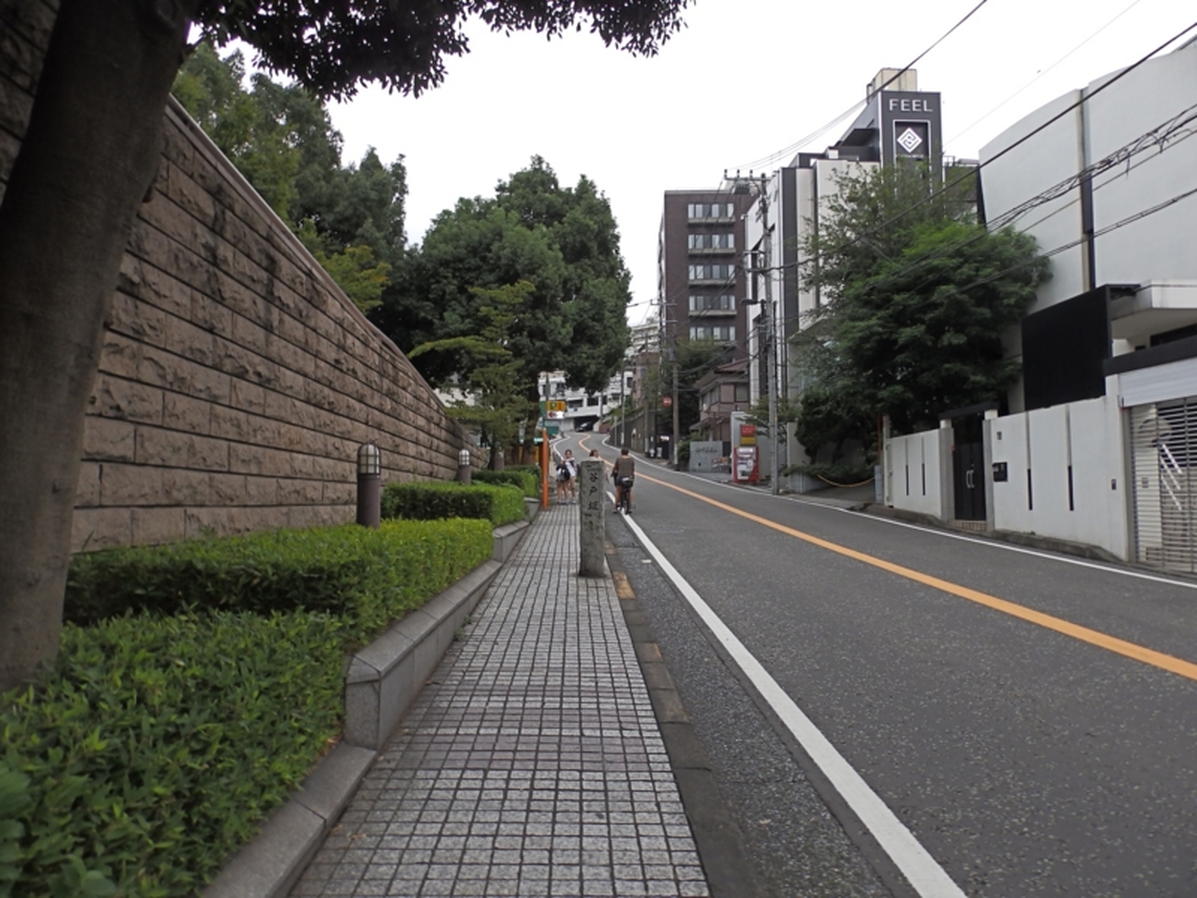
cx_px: 598
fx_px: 761
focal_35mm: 22
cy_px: 449
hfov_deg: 76.4
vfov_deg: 61.1
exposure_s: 1/50
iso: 80
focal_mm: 4
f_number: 3.4
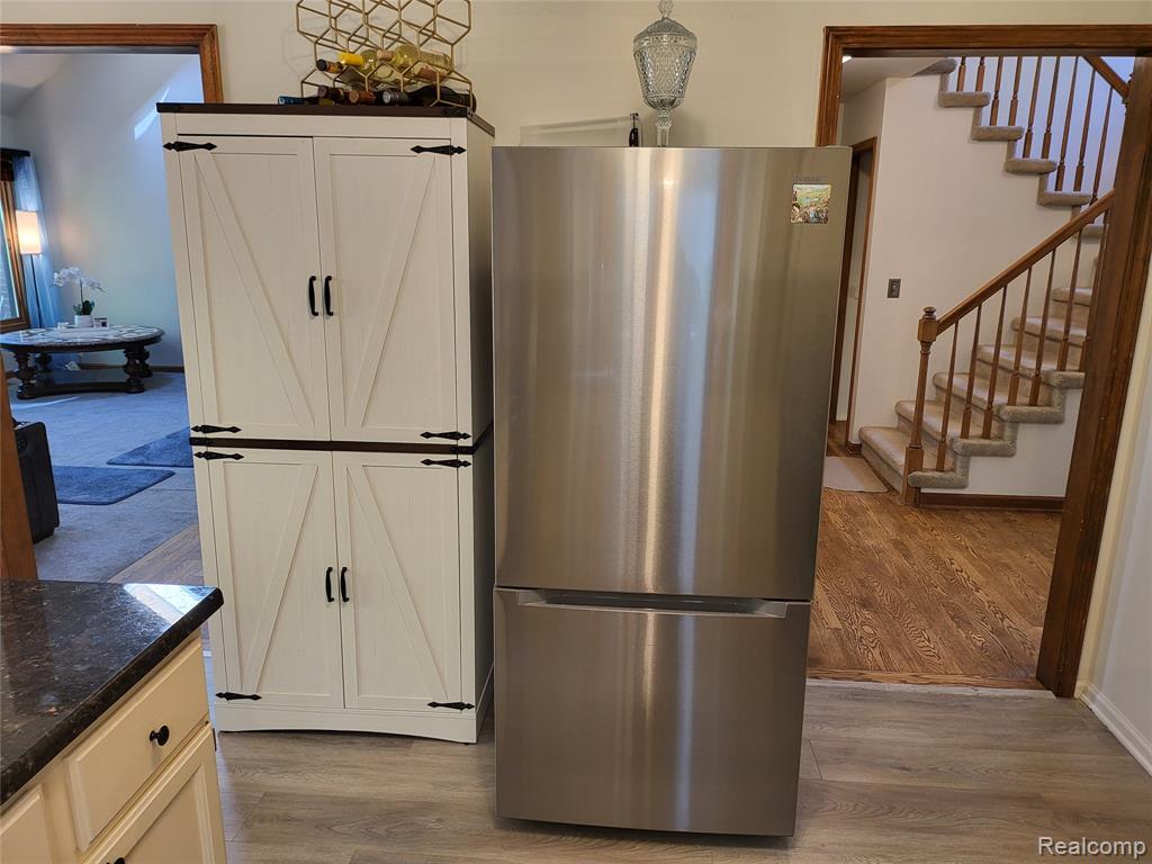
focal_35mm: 24
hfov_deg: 71.6
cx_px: 576
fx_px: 799
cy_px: 432
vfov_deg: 56.8
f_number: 1.8
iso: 200
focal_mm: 5
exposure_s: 1/60
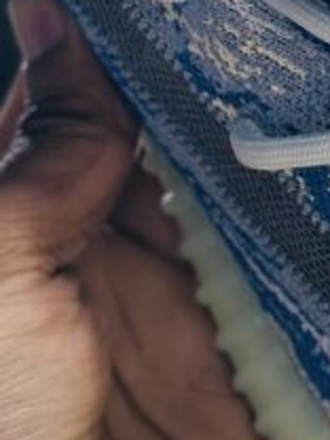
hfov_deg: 6.9
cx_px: 402
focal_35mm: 215
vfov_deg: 9.2
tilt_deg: +10.2
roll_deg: -0.3
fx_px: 2733
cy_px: 168
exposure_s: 1/100
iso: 125
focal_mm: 6.86
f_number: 1.78
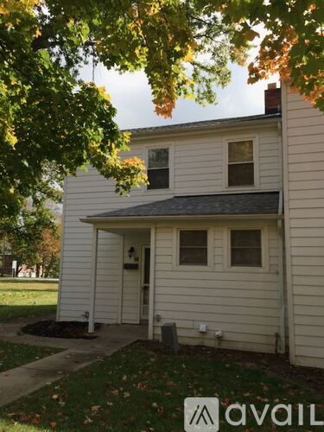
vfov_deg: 61.7
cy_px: 216
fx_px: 362
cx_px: 162
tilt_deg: +7.3
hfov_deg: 48.2
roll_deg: -0.3
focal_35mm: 29
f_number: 2.2
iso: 32
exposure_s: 1/1282
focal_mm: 4.15
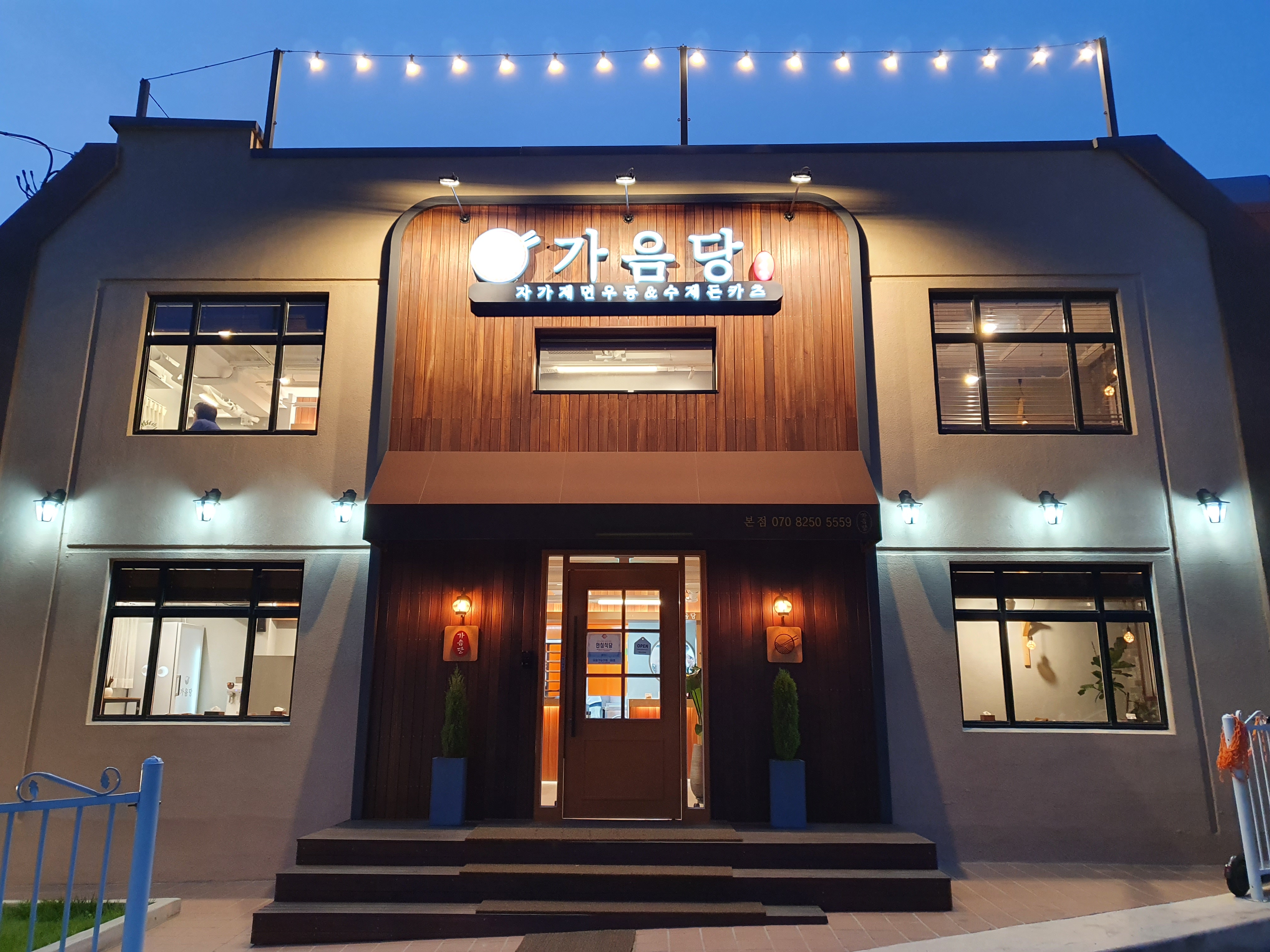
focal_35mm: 26
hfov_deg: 67.3
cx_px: 635
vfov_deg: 53.1
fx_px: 954
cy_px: 476
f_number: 1.5
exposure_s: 1/60
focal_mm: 4.32
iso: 250
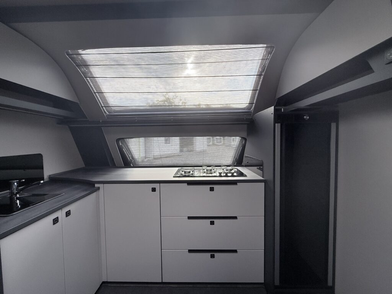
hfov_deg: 102.1
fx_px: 159
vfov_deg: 85.7
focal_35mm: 14
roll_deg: +0.1
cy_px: 147
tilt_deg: -3.0
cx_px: 196
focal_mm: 2.22
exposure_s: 1/138
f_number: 2.2
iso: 64
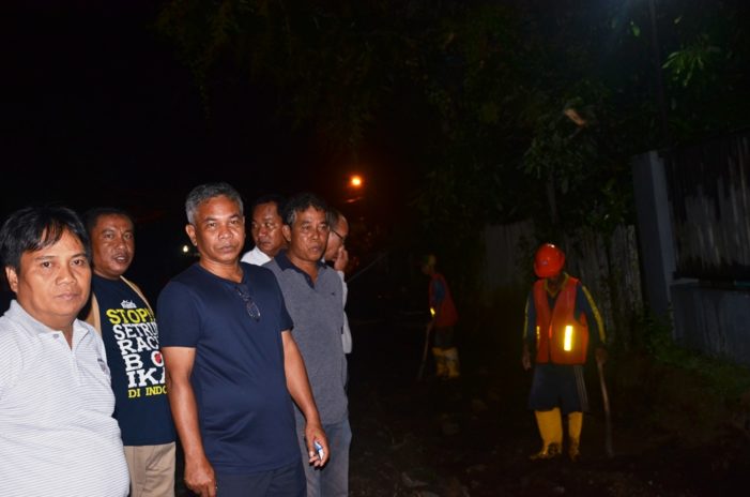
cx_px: 375
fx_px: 1060
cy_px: 248
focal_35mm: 51
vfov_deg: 26.4
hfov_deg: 39.0
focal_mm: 34
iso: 800
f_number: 4.2
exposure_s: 1/60
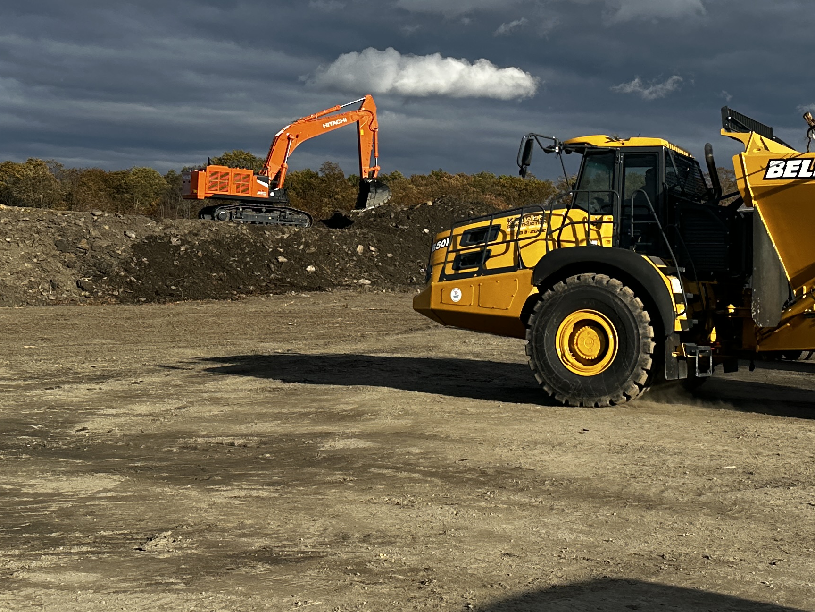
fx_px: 1318
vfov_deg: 26.0
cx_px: 552
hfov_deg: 34.0
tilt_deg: +2.5
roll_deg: -1.1
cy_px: 238
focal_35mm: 56
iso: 80
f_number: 1.78
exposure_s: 1/3356
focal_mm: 6.86
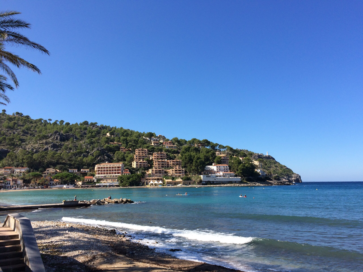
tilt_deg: +7.8
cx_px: 182
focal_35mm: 29
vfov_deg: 48.2
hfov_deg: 61.7
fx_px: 304
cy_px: 136
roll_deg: +0.9
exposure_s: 1/1786
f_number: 2.2
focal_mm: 4.15
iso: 32
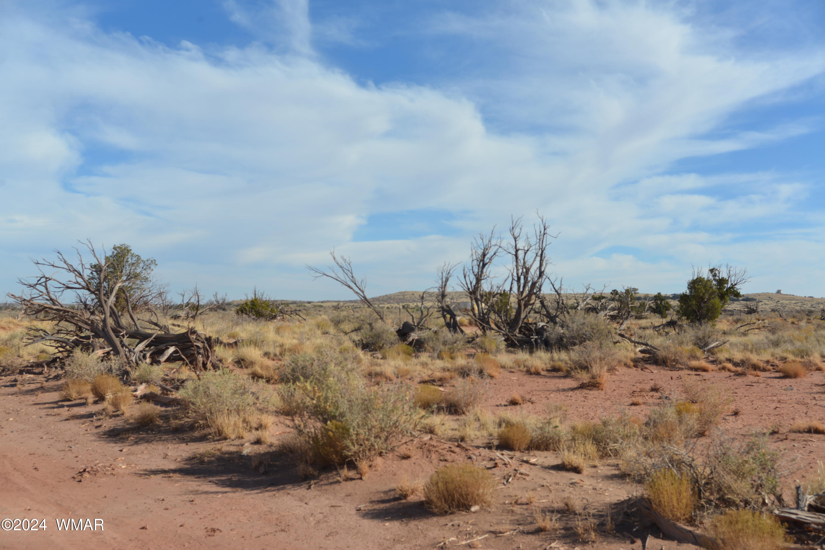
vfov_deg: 30.5
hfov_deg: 44.5
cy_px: 275
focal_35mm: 44
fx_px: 1008
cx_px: 412
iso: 100
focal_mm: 44
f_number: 9
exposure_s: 1/320
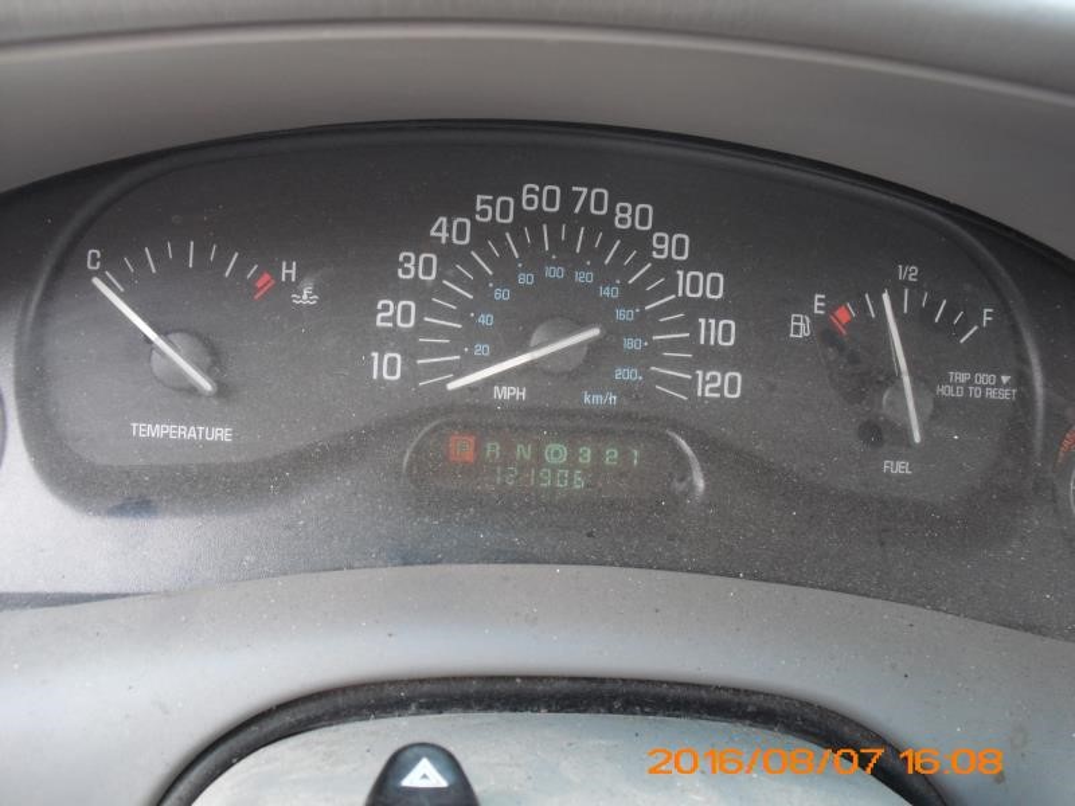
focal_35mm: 36
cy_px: 403
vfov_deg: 39.7
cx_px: 538
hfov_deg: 51.4
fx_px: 1118
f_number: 3.1
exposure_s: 1/80
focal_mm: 6.3
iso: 160
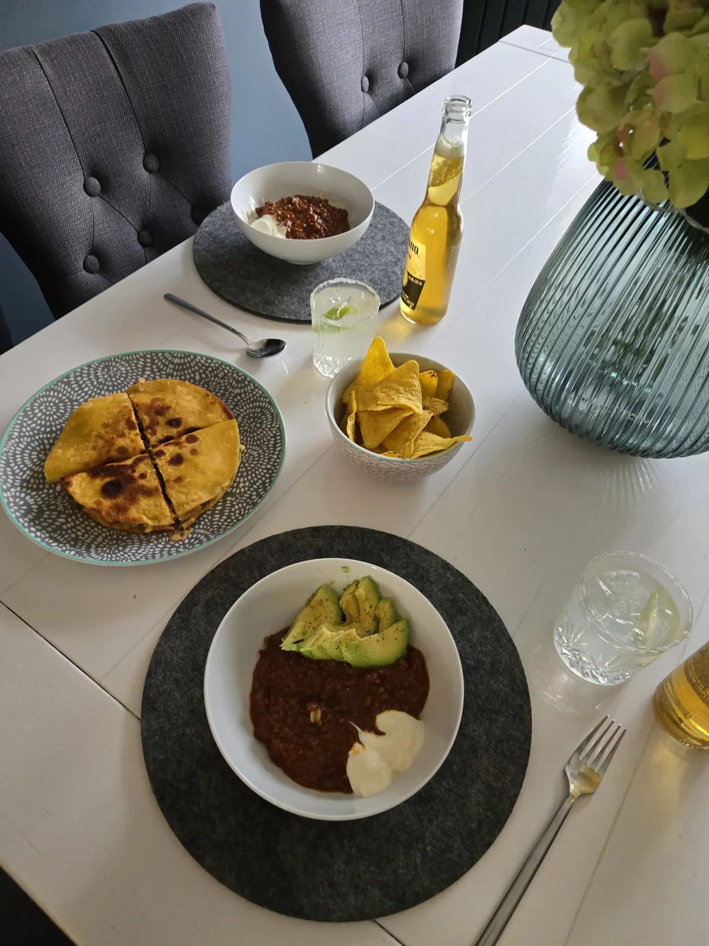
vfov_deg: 73.9
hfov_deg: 58.9
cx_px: 354
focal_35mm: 23
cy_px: 473
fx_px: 628
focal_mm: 5.4
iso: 640
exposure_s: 1/100
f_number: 1.8
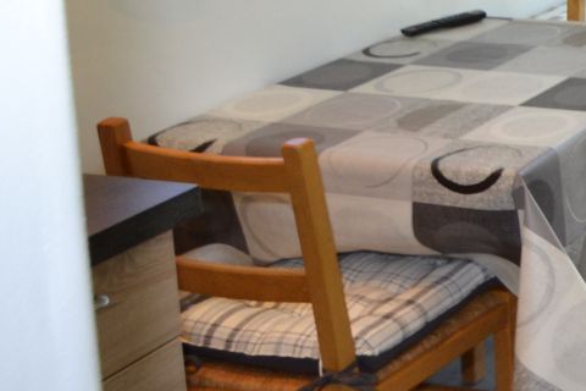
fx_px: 1172
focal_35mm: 72
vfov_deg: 16.9
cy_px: -215
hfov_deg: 18.6
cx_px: 1162
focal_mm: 10
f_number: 5
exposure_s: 1/100
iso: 400
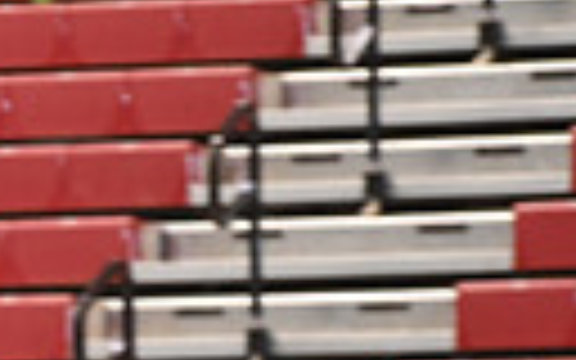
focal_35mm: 922
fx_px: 14473
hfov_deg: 2.3
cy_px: 857
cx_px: -598
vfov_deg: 1.4
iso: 1600
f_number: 3.2
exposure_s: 1/250
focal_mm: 200
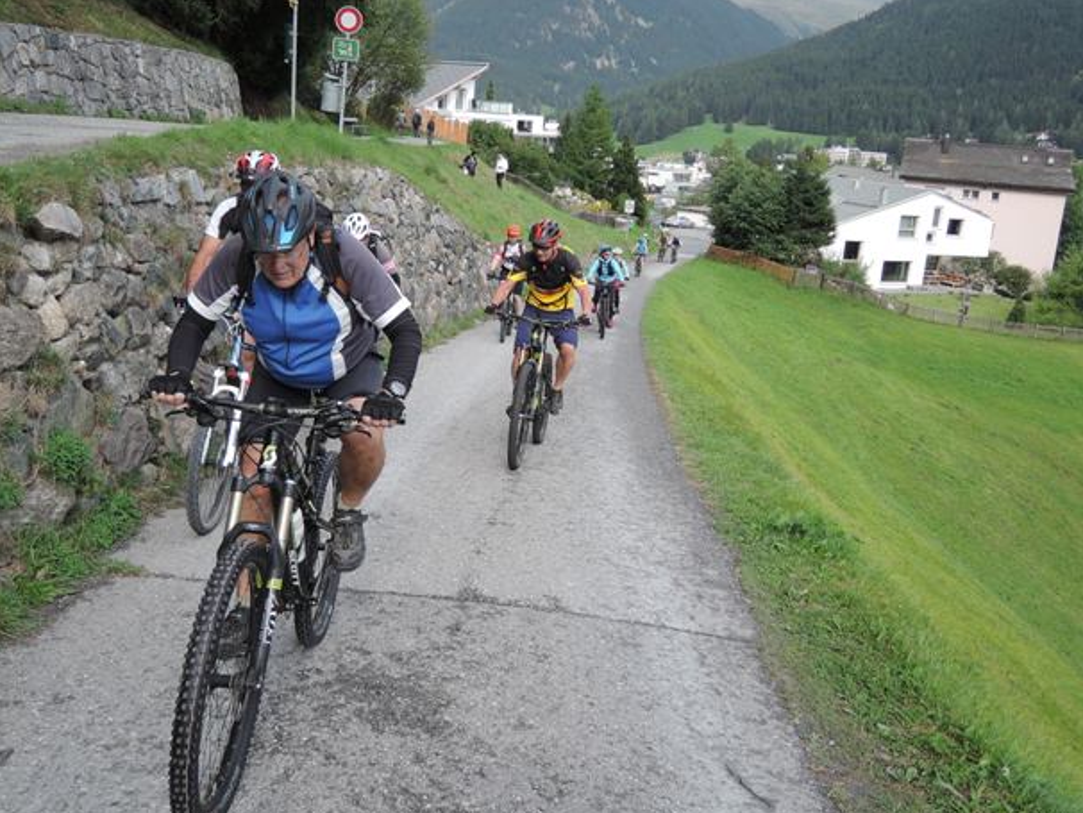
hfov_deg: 58.3
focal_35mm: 31
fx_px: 970
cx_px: 526
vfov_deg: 45.3
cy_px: 348
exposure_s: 1/640
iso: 80
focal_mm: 5.1
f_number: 2.2
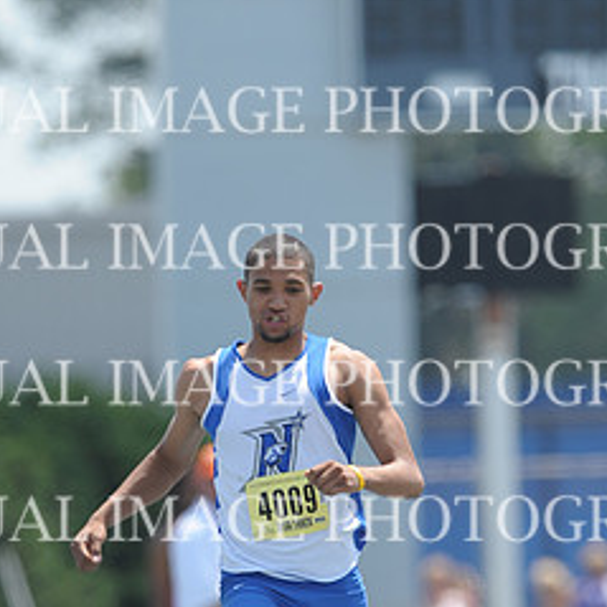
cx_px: 307
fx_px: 16367
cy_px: 450
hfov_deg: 2.1
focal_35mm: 825
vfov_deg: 2.1
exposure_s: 1/2000
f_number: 5
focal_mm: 400
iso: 400
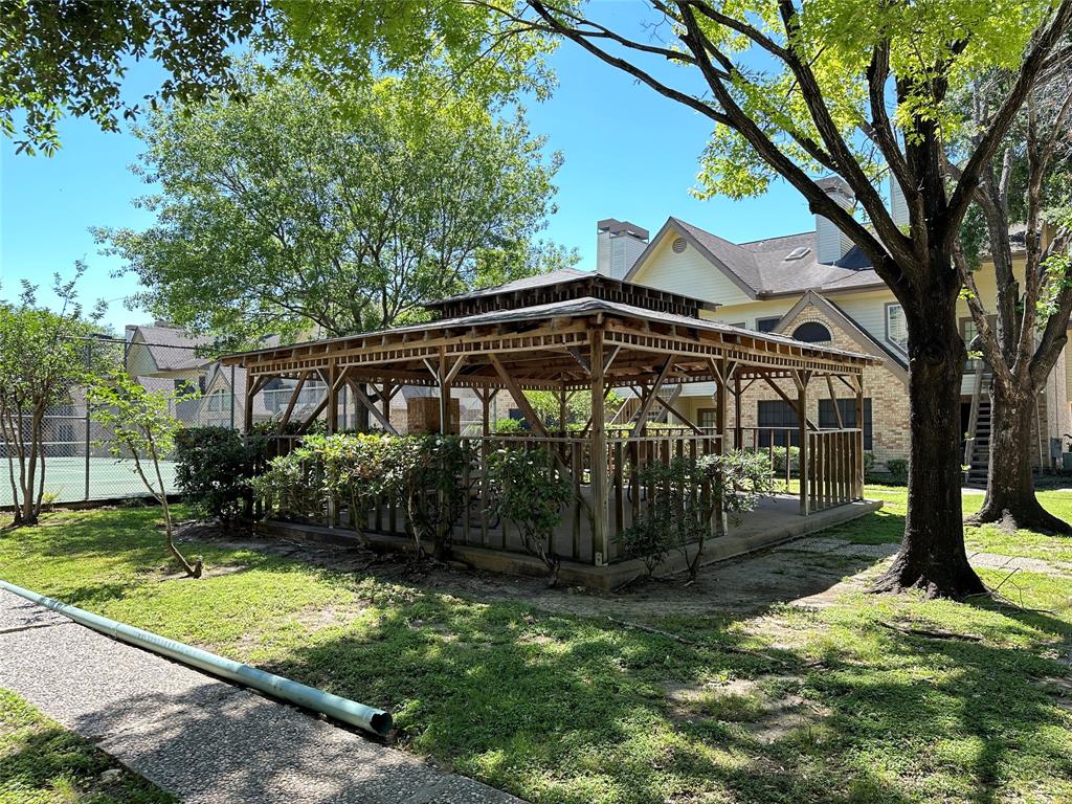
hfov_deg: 71.6
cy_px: 402
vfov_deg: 56.8
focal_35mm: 24
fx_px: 743
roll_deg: +0.1
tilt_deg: +3.3
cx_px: 536
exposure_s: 1/604
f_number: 1.78
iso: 80
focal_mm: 6.86
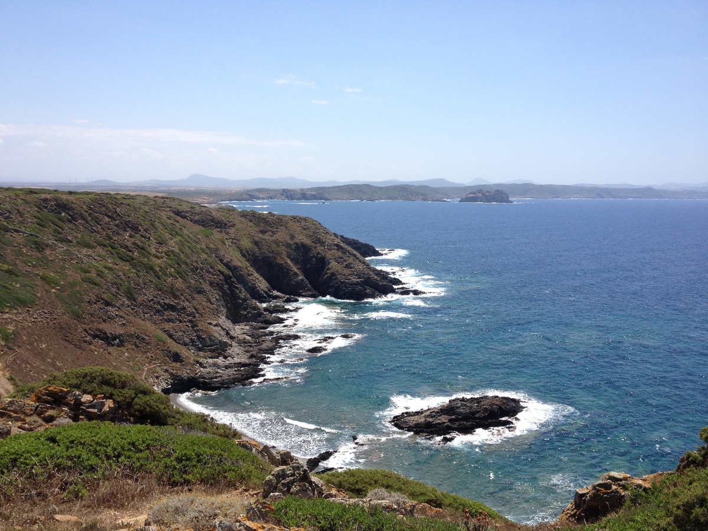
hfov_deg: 52.6
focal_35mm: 35
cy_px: 266
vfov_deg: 40.7
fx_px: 716
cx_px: 354
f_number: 2.4
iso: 50
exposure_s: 1/1672
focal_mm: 4.28
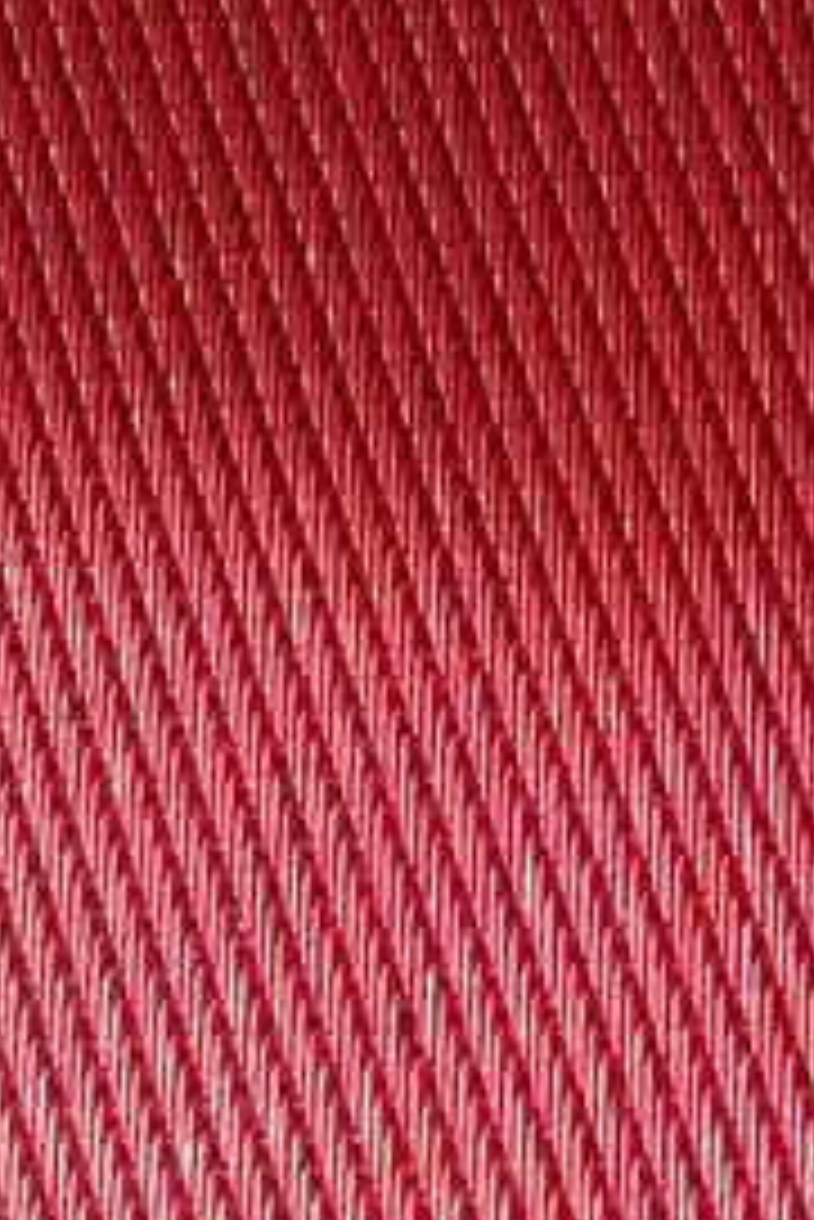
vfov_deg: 14.7
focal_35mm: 134
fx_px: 4539
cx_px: 1659
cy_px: 1562
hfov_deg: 9.5
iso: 50
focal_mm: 4.28
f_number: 2.4
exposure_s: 1/136
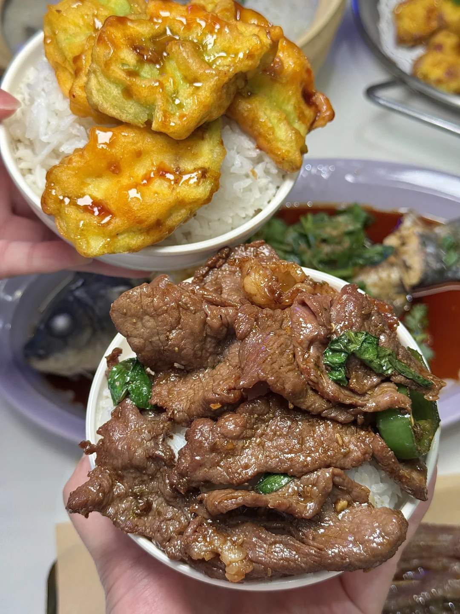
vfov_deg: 39.7
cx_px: 230
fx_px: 850
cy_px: 307
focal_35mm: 48
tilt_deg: -54.4
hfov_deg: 30.3
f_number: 1.78
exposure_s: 1/96
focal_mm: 6.76
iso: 64
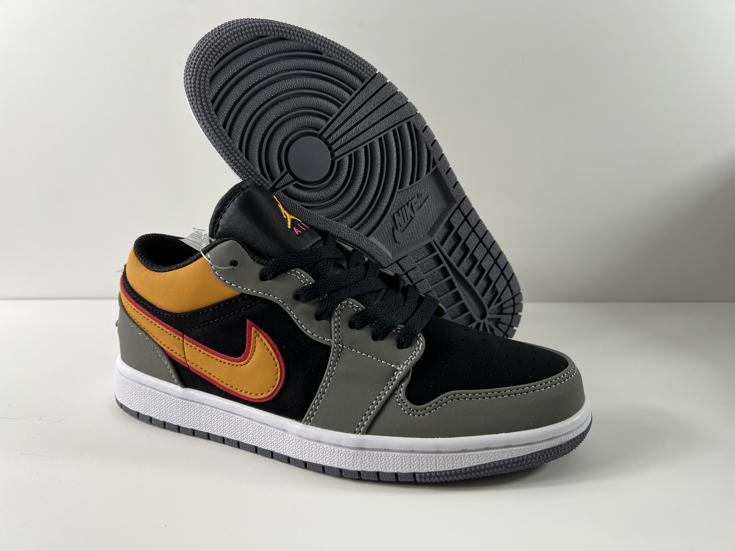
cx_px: 368
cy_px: 276
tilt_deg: -14.1
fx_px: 552
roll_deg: +0.2
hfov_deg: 67.3
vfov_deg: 53.1
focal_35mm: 26
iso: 40
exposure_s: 1/154
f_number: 1.5
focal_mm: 5.7
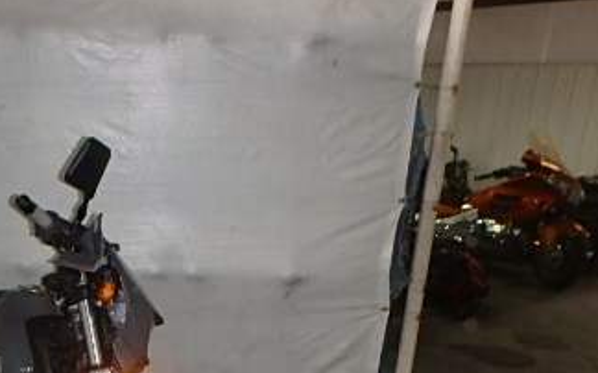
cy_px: 343
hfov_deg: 42.2
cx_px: 79
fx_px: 717
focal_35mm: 44
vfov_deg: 28.0
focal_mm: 3.7
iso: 400
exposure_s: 1/30
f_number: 3.5
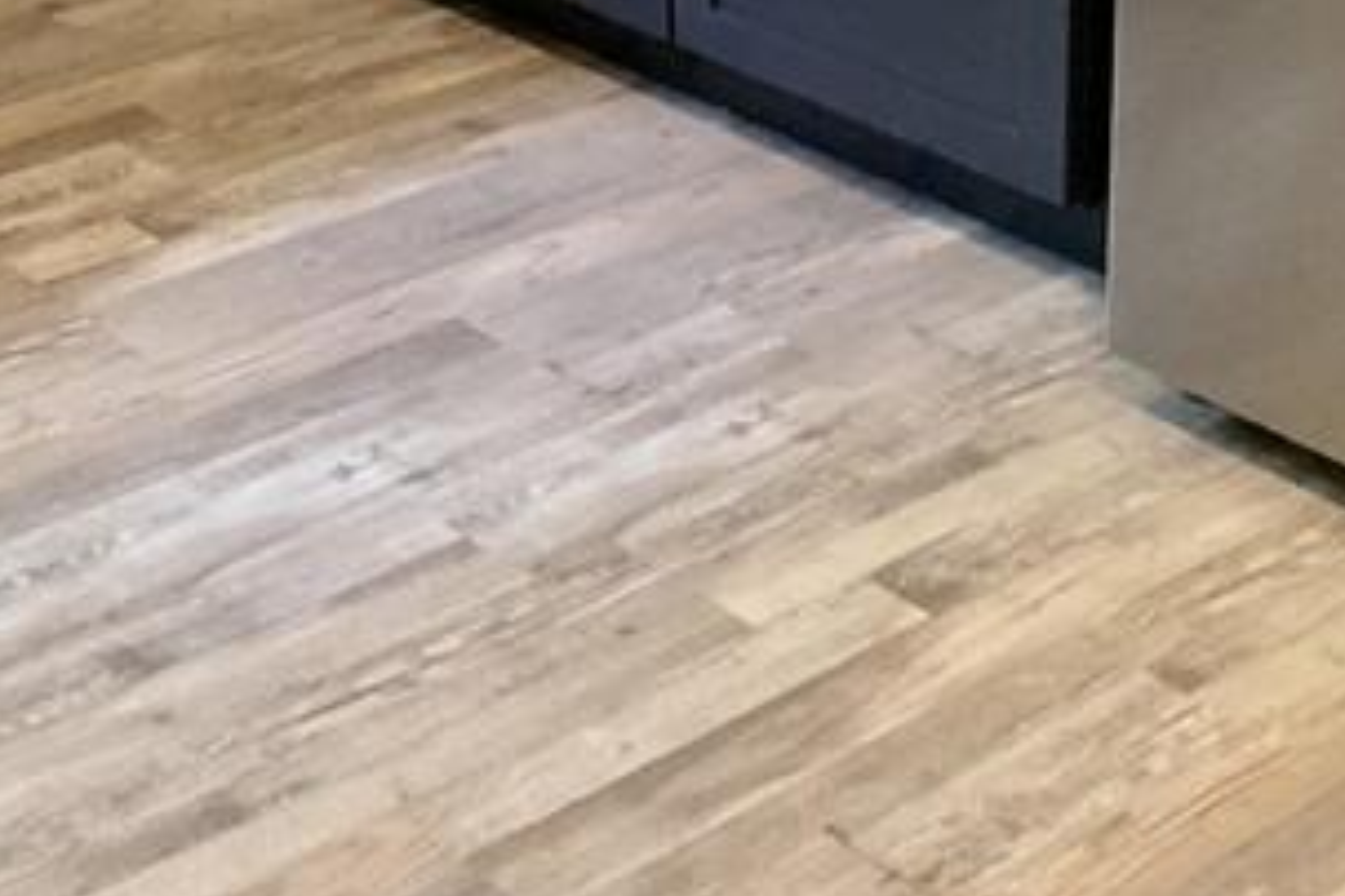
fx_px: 3175
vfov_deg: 14.8
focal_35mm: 85
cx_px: 277
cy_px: -501
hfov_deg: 23.6
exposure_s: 1/60
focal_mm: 3
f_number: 1.8
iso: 250
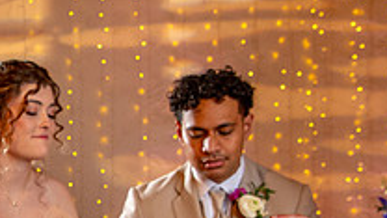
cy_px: 231
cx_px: -24
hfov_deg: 25.7
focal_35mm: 77
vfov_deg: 15.3
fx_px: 790
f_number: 5
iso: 2000
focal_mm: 24
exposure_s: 1/125
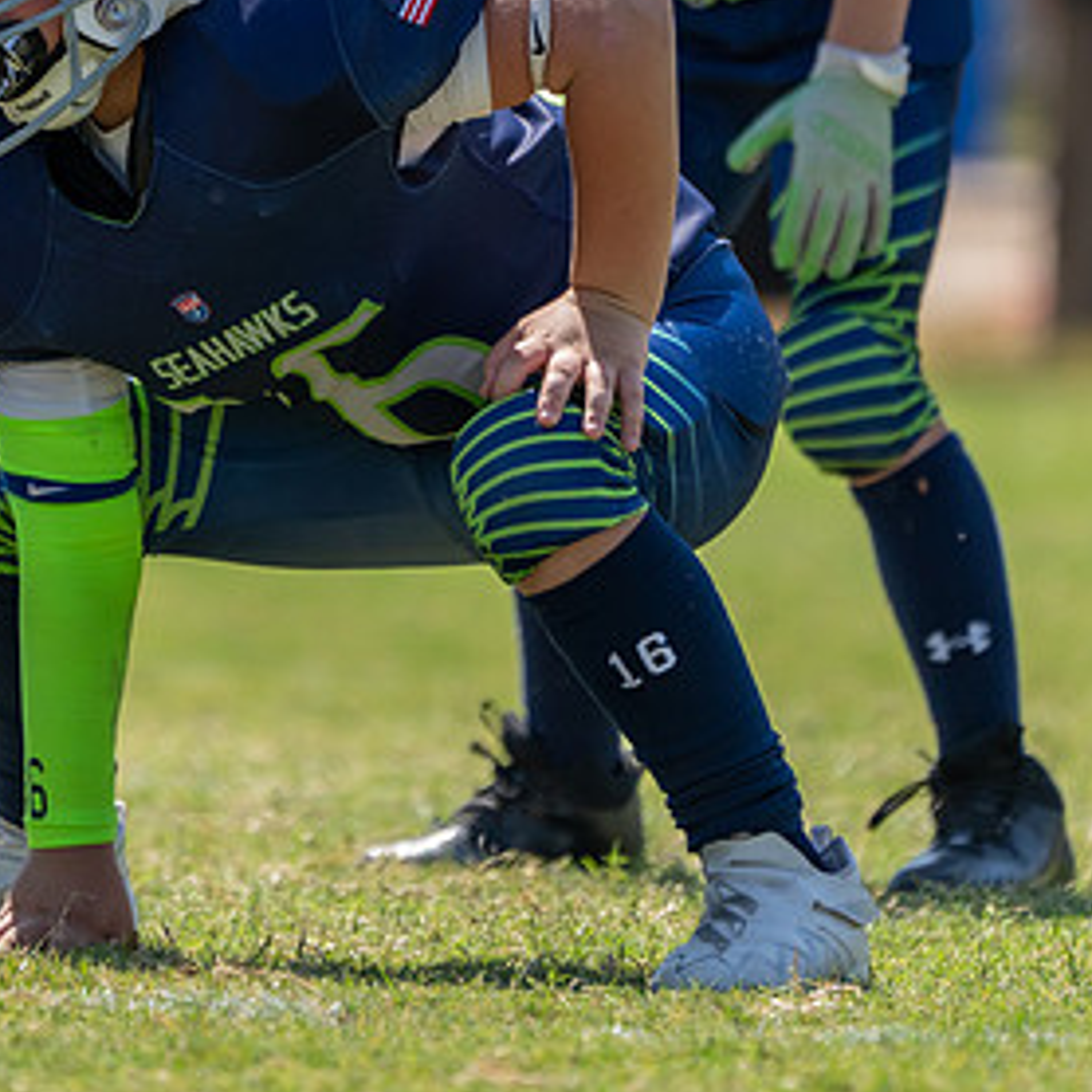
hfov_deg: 1.9
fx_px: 33656
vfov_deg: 1.9
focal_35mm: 943
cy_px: 261
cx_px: 171
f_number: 5.6
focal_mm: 400
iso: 320
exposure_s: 1/1250
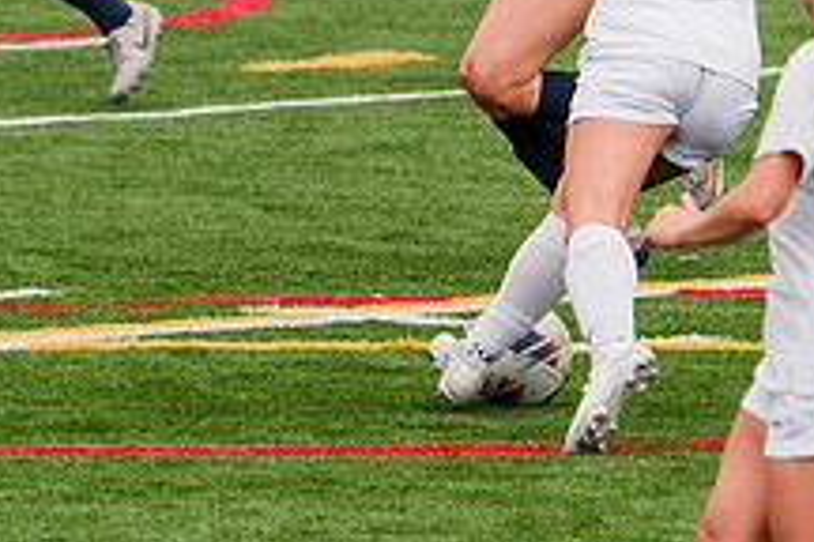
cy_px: -9
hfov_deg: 1.6
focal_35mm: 1281
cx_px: 520
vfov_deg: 1.1
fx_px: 28963
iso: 500
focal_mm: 415
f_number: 6.3
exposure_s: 1/1600
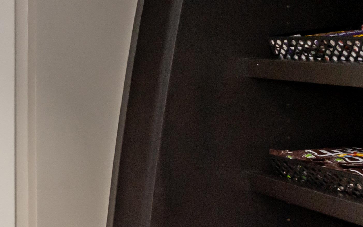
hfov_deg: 14.0
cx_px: -568
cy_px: 31
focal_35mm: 75
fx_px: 742
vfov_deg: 17.2
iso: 640
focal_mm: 14
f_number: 11
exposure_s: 1/10
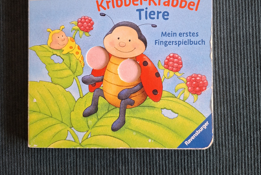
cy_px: 54
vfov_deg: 39.4
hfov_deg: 57.2
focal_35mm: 33
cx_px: 131
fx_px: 239
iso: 200
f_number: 1.8
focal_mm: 5.54
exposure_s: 1/100
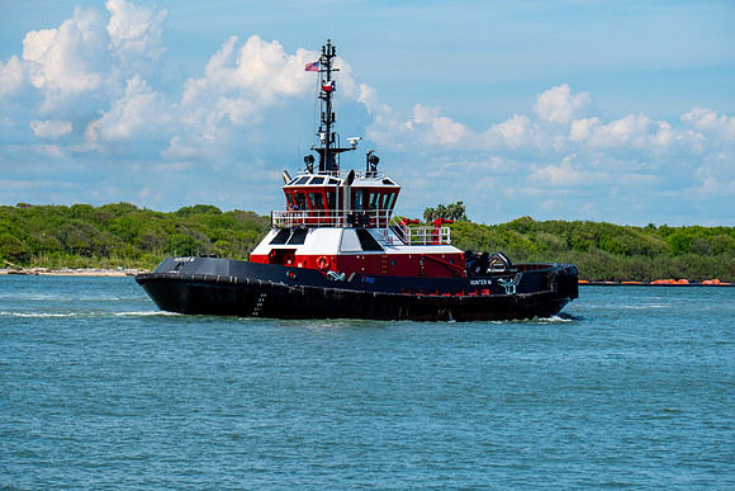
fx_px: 3369
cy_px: 246
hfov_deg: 12.4
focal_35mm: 165
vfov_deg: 8.3
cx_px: 368
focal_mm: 110.3
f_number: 7.1
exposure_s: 1/480
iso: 200
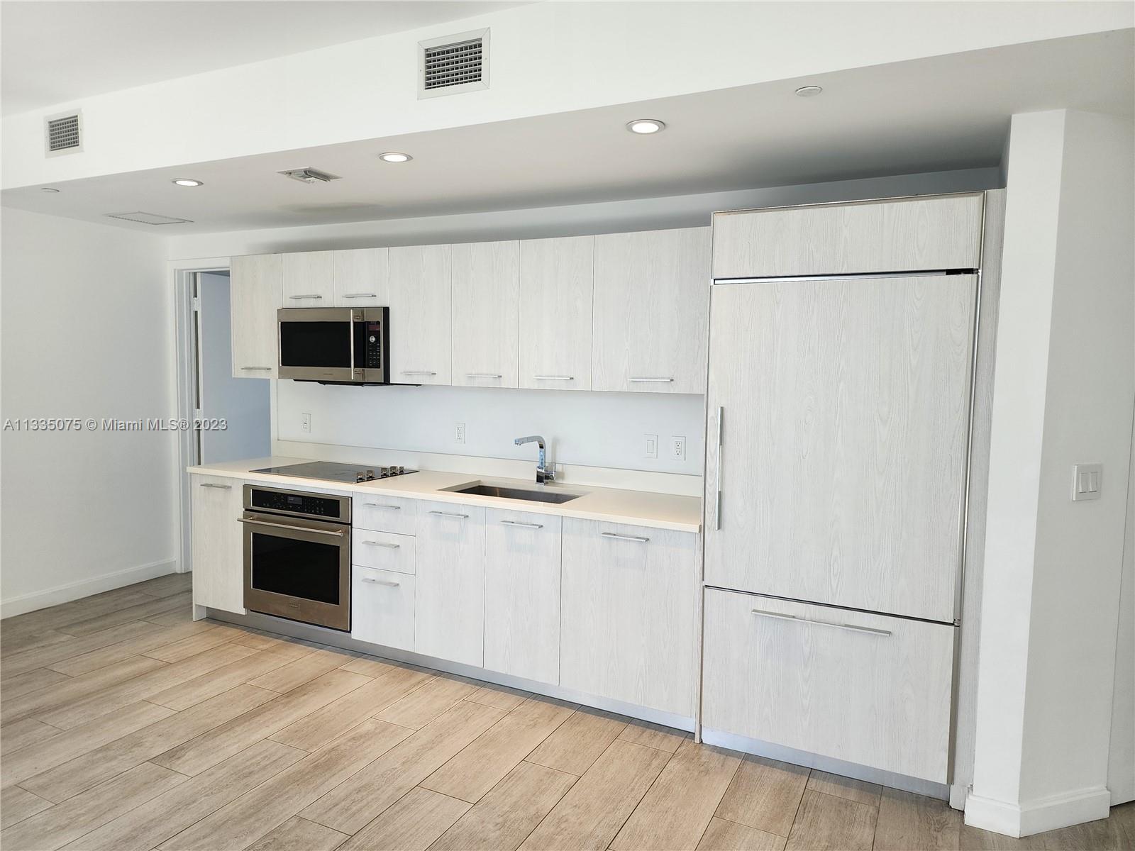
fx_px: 754
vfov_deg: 58.9
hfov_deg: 73.9
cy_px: 426
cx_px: 568
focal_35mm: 23
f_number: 1.8
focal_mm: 6.4
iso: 125
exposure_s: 1/180
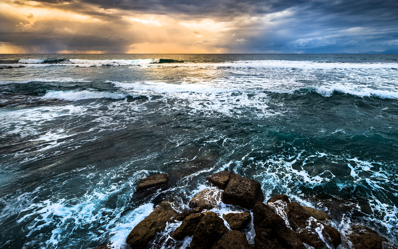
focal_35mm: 17
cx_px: 234
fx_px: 184
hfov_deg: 93.4
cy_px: 108
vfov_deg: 67.7
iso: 64
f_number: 8
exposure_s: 1/200
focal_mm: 14
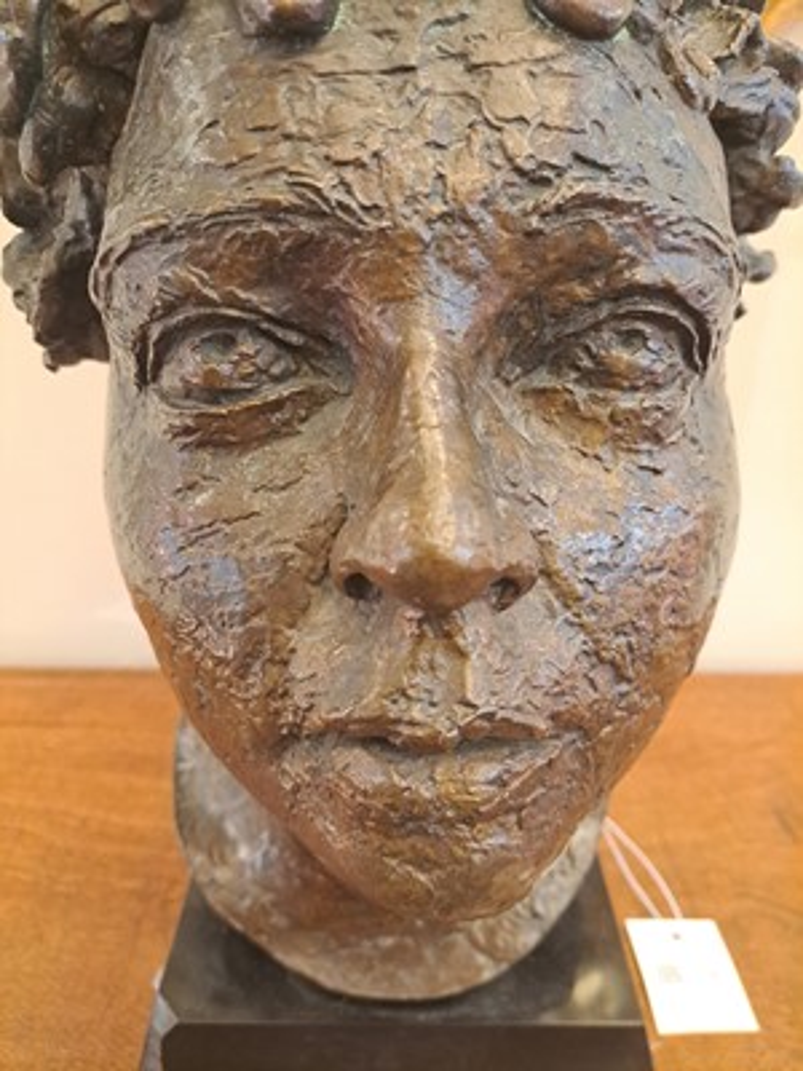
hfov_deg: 56.8
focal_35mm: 24
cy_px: 536
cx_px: 402
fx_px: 742
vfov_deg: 71.6
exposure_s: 1/25
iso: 320
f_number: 1.8
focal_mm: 5.23
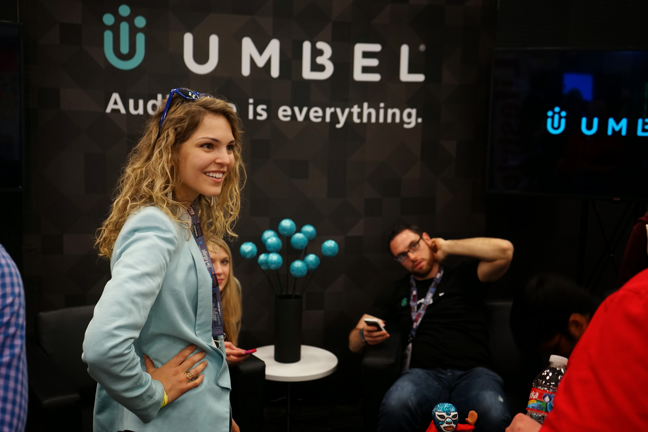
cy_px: 216
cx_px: 324
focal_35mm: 39
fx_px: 702
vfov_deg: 34.2
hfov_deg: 49.6
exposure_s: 1/60
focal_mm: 39
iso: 1000
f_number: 4
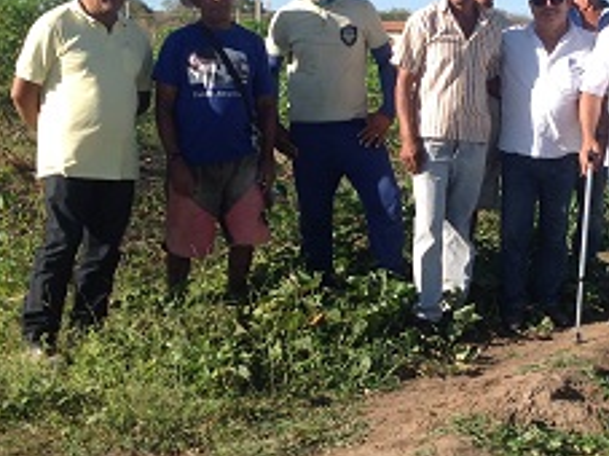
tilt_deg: -4.1
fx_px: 1354
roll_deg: -1.5
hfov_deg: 25.0
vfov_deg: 19.1
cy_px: 194
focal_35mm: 77
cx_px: 475
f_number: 2.4
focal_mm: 4.28
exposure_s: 1/1259
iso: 50
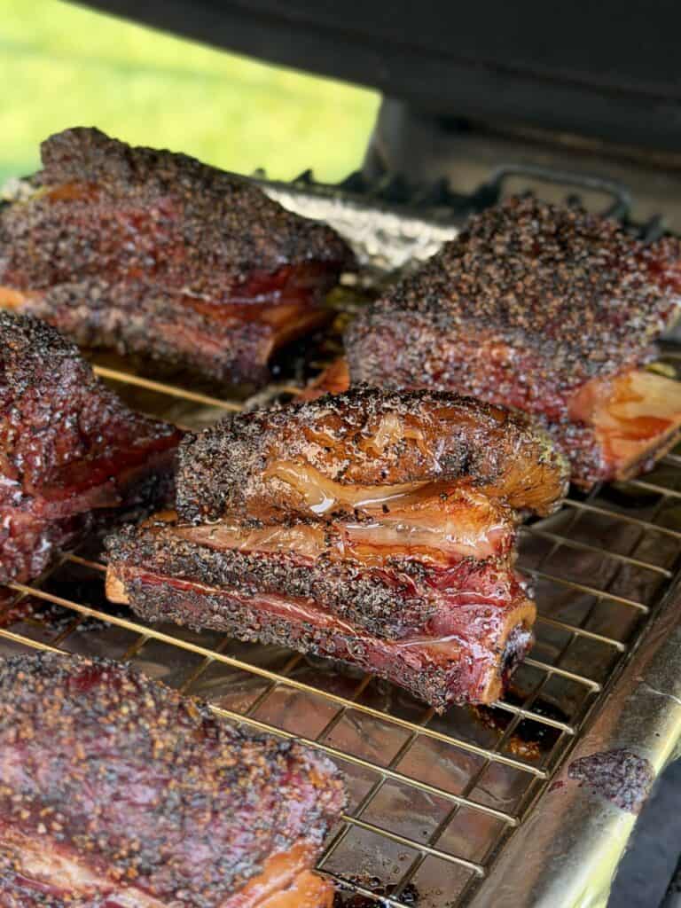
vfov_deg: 39.7
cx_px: 340
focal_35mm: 48
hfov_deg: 30.3
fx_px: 1259
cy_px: 454
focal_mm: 6.76
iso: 160
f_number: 1.78
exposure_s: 1/224
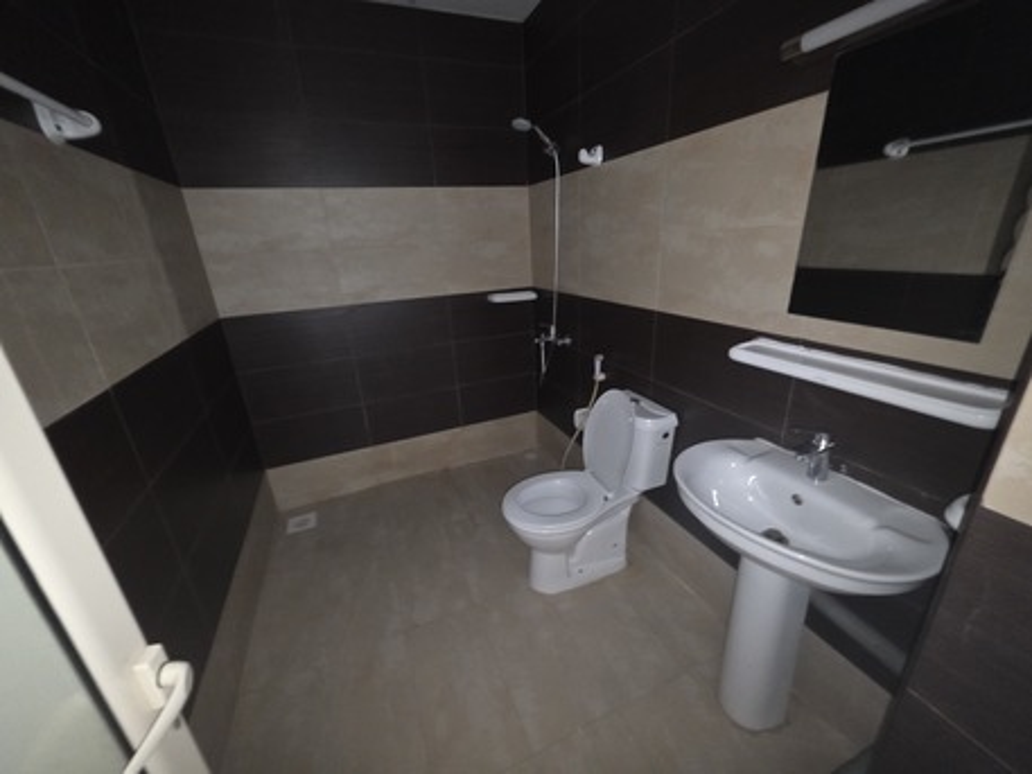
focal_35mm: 13
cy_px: 387
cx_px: 516
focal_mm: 2.2
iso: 3200
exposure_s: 1/8
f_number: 1.9
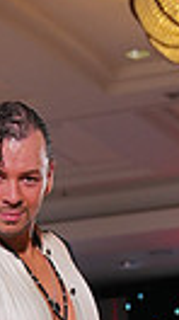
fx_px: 1557
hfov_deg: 6.5
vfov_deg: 11.2
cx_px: -40
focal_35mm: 184
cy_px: 512
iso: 1000
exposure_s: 1/400
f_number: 2.8
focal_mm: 40
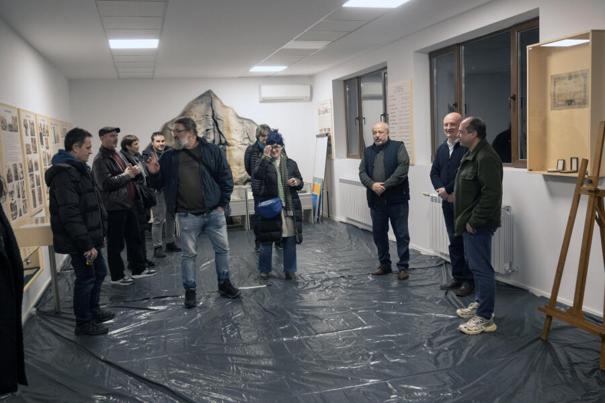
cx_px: 302
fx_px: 542
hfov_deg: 58.3
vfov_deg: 40.8
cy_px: 202
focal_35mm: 32
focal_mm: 21.5
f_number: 4
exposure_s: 1/125
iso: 2500
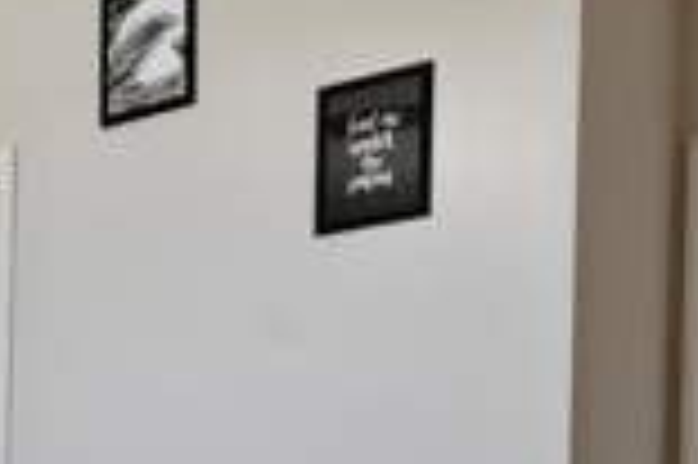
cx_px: 90
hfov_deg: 29.9
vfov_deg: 18.8
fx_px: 1259
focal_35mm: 65
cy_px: 660
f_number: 7.1
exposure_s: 1/200
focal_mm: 14
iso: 800
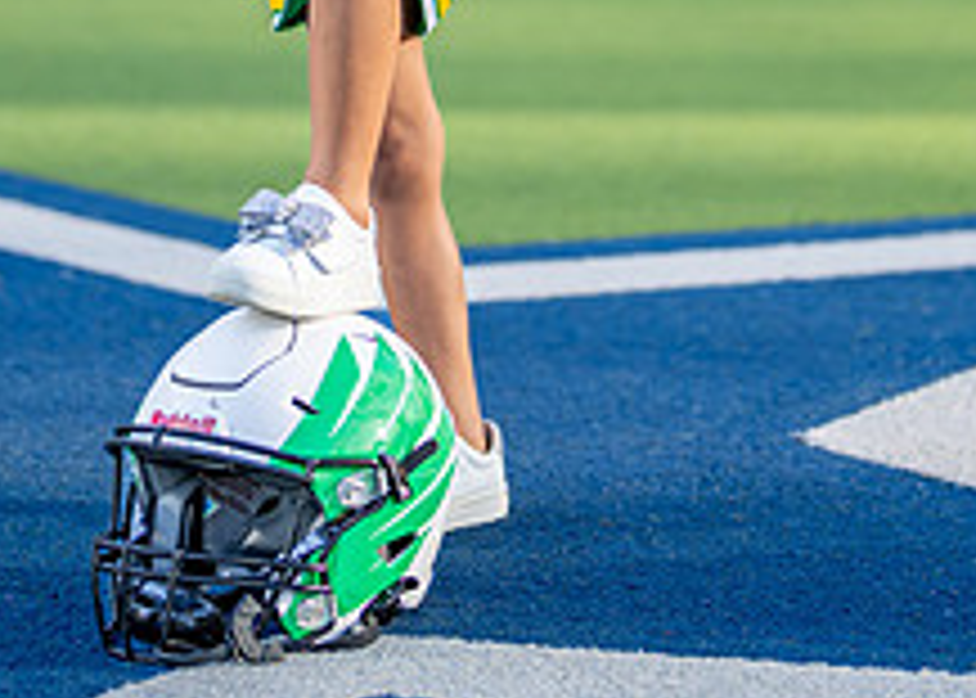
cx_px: 471
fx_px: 4629
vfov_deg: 8.5
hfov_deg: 12.0
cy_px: -209
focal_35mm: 167
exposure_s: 1/2500
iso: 100
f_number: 1.2
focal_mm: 50
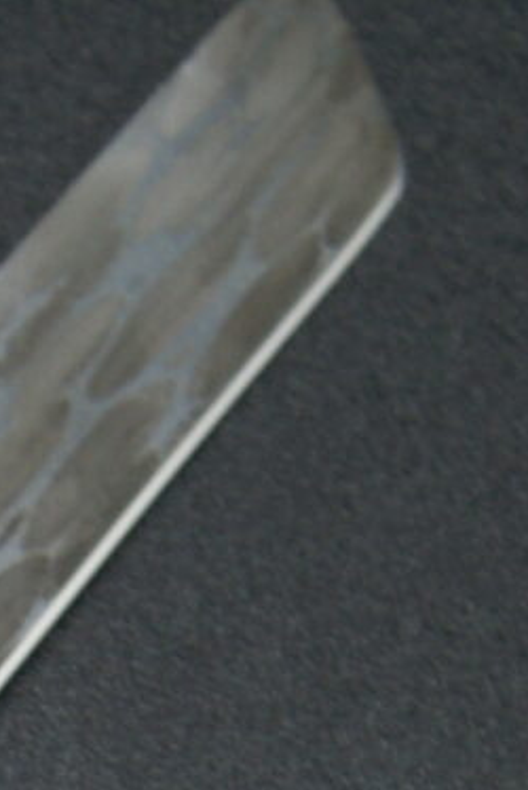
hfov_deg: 5.9
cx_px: -631
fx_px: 4962
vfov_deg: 8.7
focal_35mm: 226
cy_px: 1485
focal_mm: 22
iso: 100
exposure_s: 1/50
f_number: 5.6
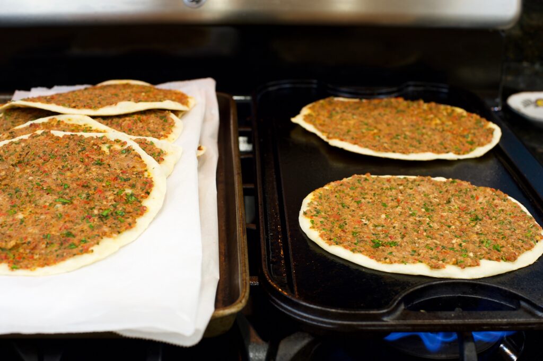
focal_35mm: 50
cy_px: 180
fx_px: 754
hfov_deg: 39.6
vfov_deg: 26.9
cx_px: 272
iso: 200
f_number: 7.1
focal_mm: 50
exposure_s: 1/3
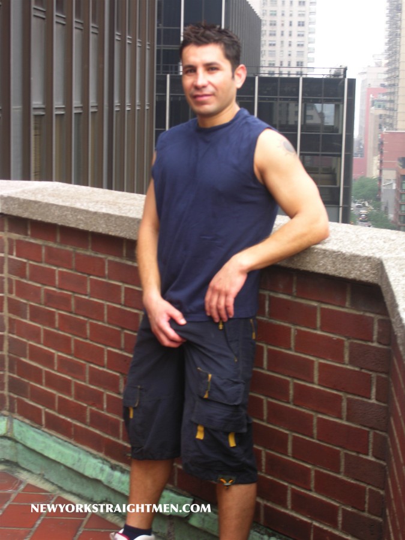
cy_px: 270
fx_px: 1154
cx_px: 202
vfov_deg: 26.3
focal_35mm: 74
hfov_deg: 19.9
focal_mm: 18.8
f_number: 4.5
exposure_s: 1/26.8
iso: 50
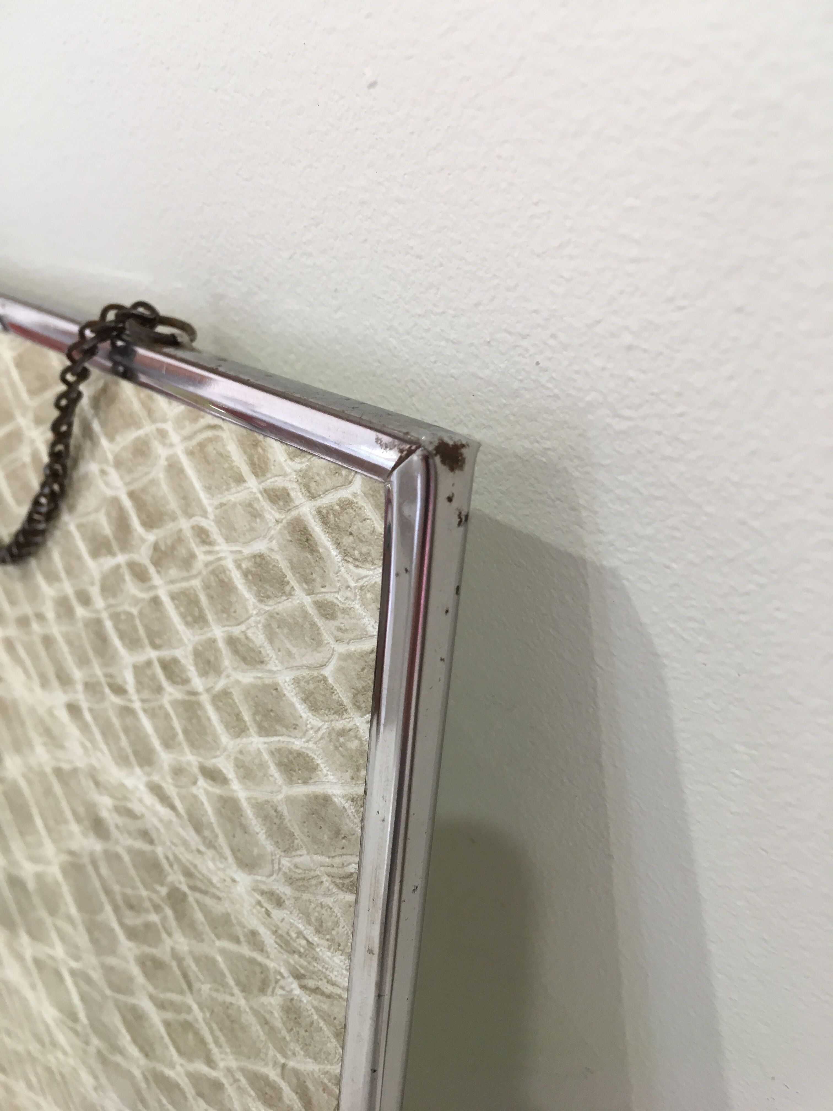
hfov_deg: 48.2
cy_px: 556
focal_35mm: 29
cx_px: 416
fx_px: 930
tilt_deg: -30.1
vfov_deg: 61.7
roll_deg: +6.5
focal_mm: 4.15
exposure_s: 1/33
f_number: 2.2
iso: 80
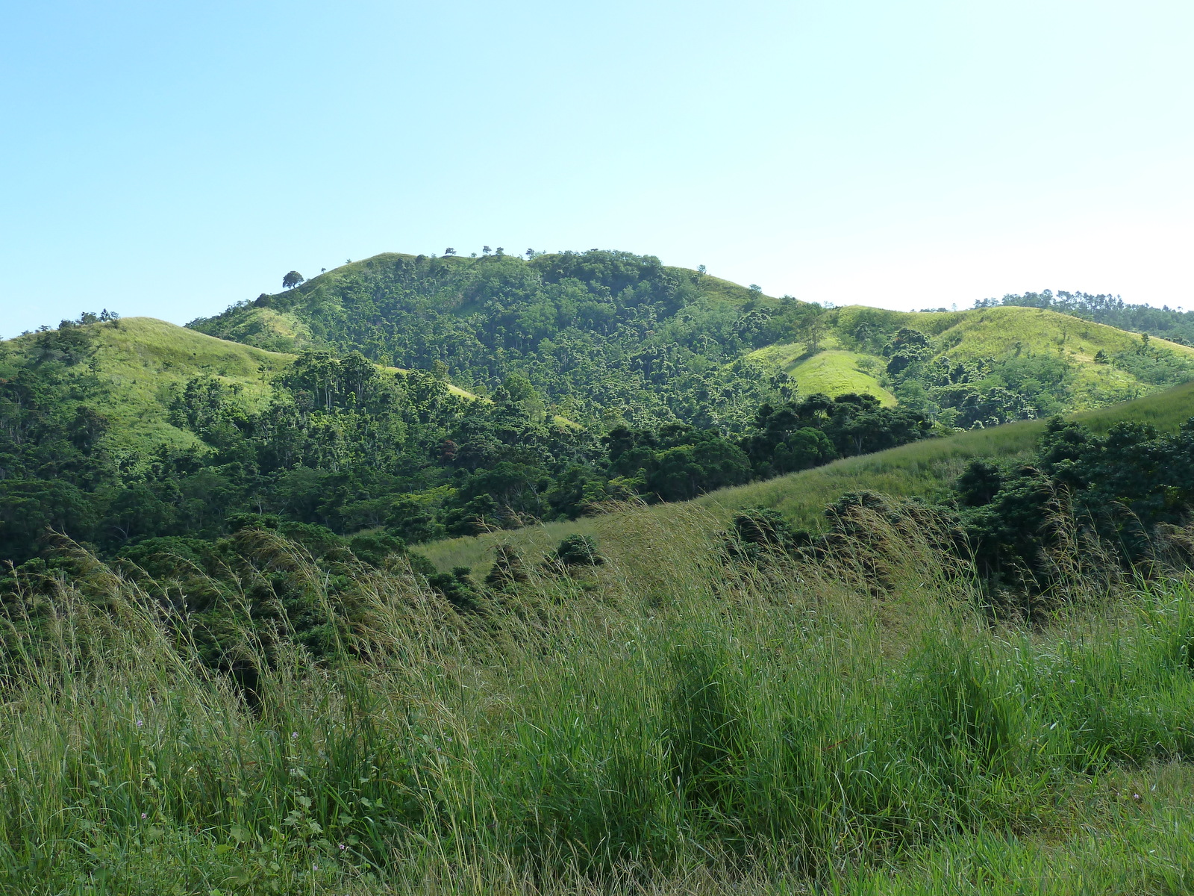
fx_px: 1207
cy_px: 448
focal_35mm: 35
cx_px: 597
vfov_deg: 40.7
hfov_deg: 52.6
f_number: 4
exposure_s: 1/320
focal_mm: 5.7
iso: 125
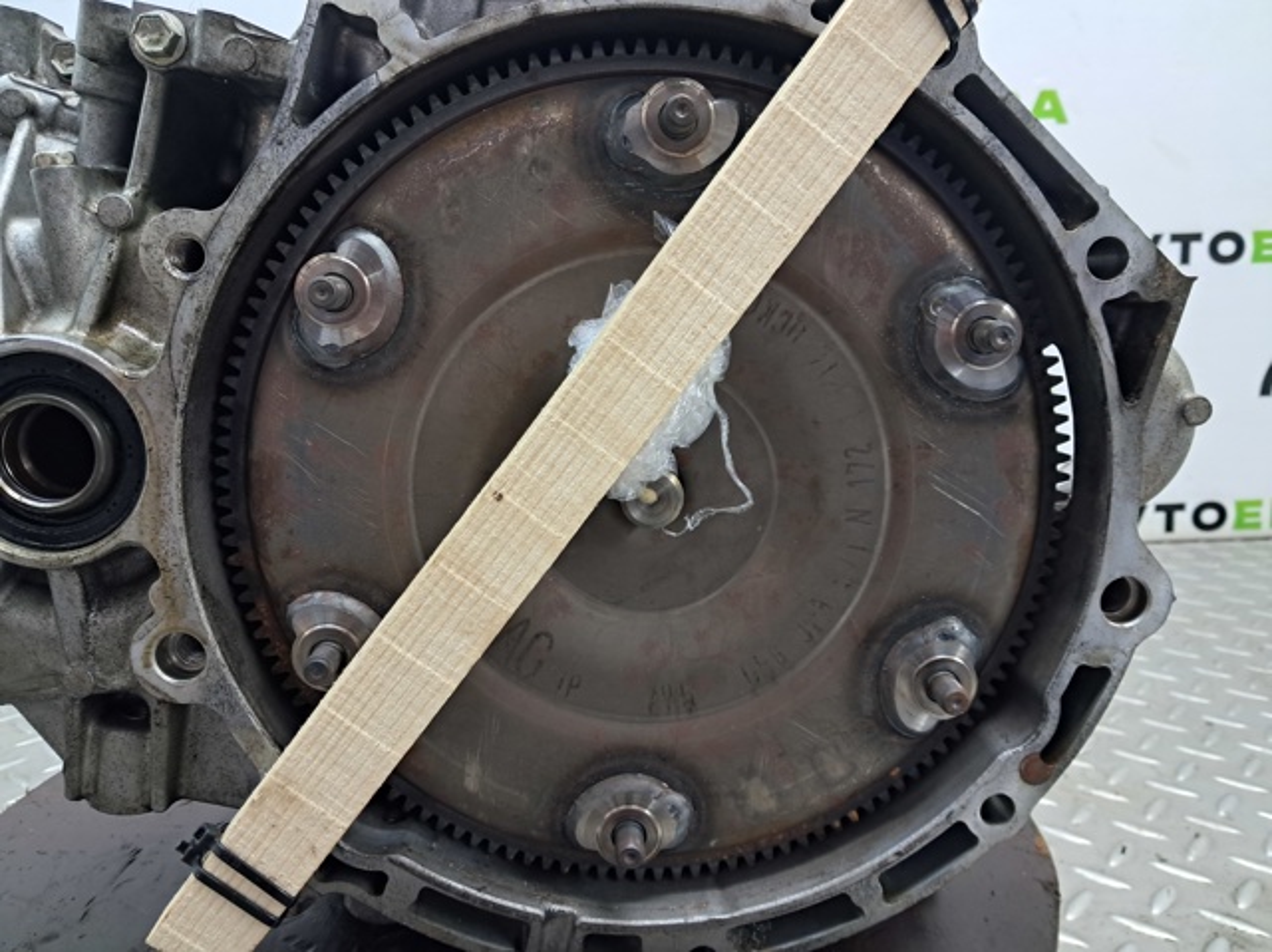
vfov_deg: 51.3
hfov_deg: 65.4
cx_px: 636
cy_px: 476
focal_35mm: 27
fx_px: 991
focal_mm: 4
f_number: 1.8
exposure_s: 1/50
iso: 250
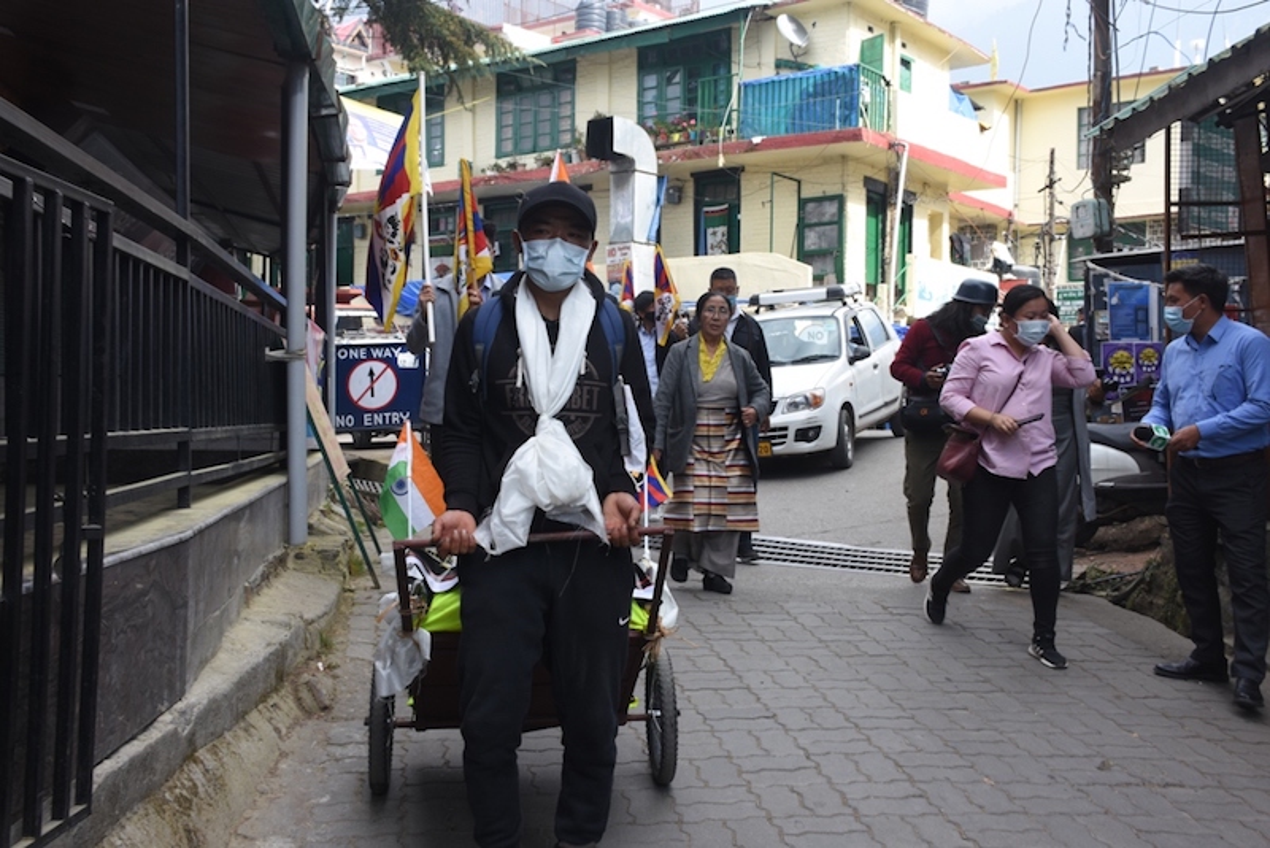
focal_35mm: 39
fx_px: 1376
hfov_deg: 49.5
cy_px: 424
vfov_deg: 34.2
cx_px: 635
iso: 250
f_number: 11
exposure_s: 1/125
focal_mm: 26
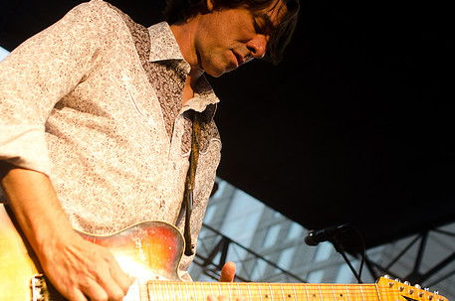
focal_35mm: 67
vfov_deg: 20.3
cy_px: 166
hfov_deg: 30.3
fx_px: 841
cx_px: 217
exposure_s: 1/250
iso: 400
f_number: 3.5
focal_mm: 35
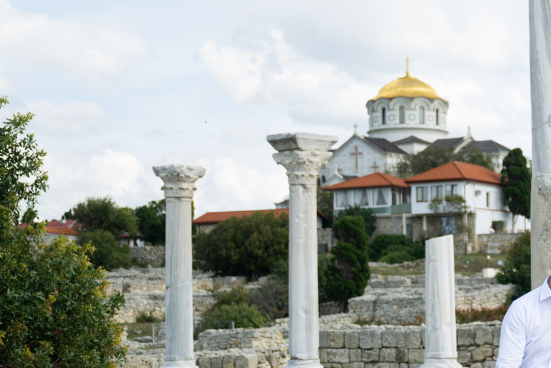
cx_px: 714
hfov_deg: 19.6
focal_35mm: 96
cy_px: 206
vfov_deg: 14.2
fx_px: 1469
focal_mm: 35
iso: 100
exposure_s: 1/1600
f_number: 2.8
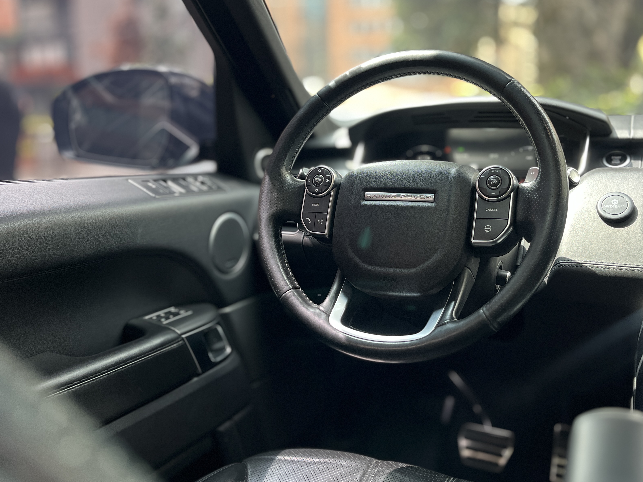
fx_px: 613
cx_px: 360
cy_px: 197
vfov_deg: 42.8
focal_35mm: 33
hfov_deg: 55.2
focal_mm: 5.1
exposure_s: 1/73
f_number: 1.6
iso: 125
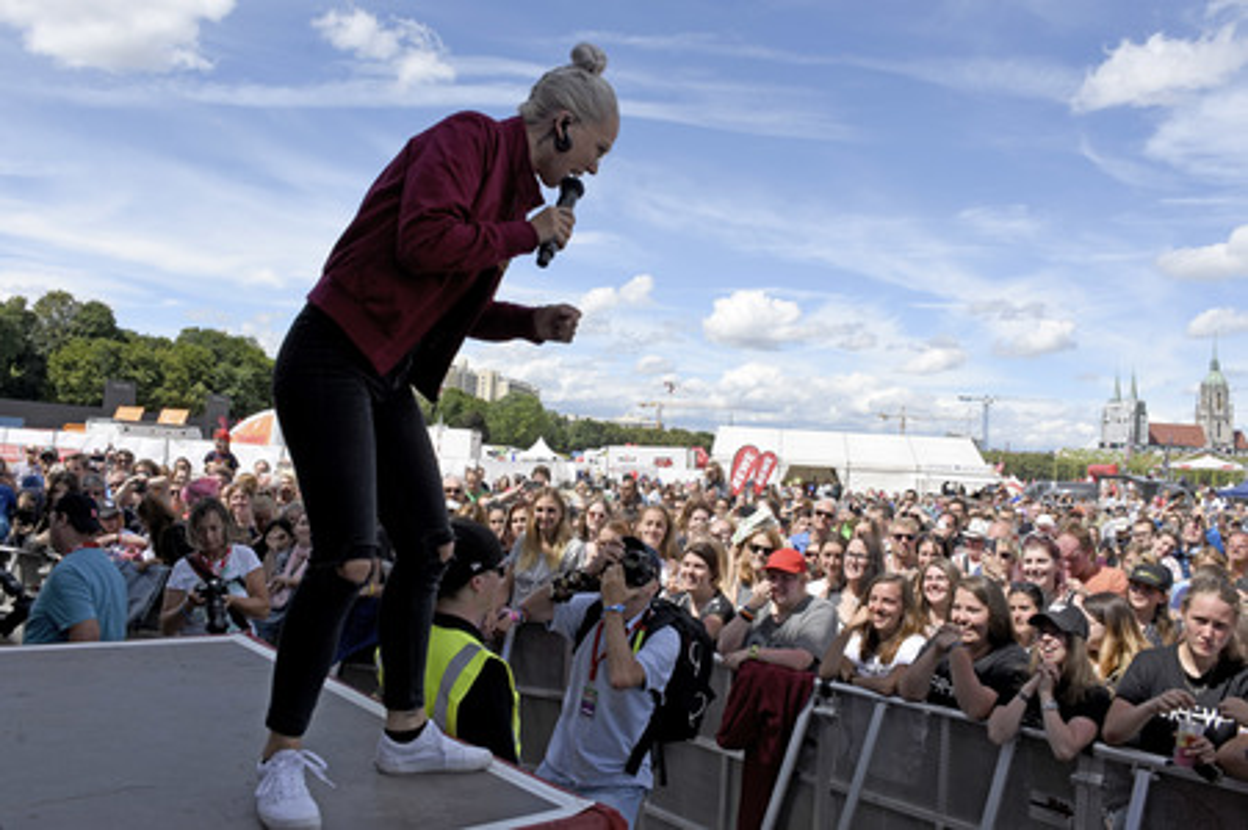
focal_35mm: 27
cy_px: 415
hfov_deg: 67.4
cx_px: 624
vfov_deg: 47.9
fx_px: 935
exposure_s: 1/160
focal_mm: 18
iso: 100
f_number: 13
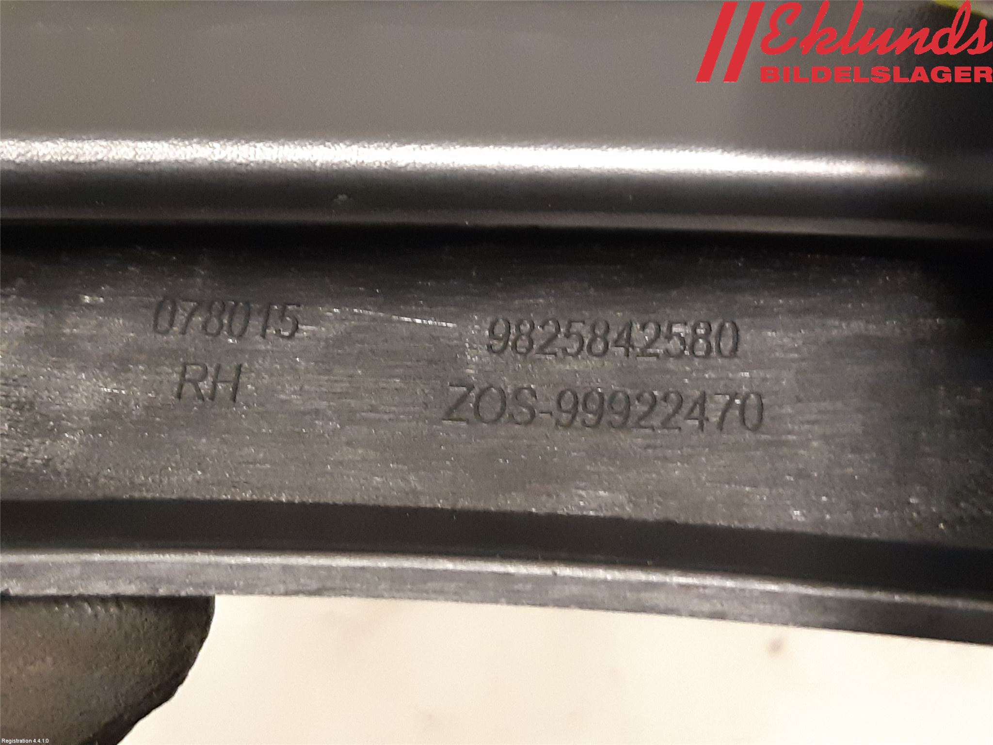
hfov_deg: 67.3
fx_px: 746
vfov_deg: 53.1
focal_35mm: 26
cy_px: 372
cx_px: 496
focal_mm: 3.93
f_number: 1.7
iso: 400
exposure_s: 1/25
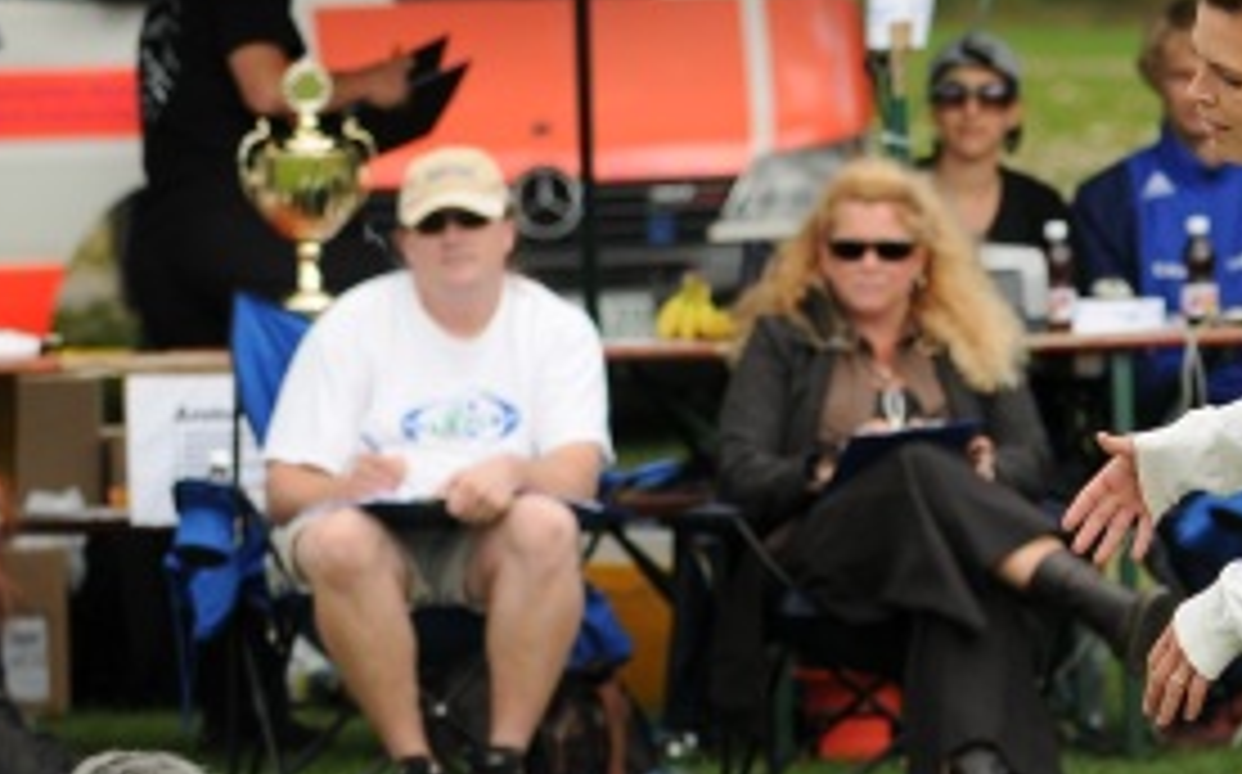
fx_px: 14678
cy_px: 632
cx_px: 864
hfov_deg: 4.8
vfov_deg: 3.0
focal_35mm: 434
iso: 200
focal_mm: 98
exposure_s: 1/1000
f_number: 3.2
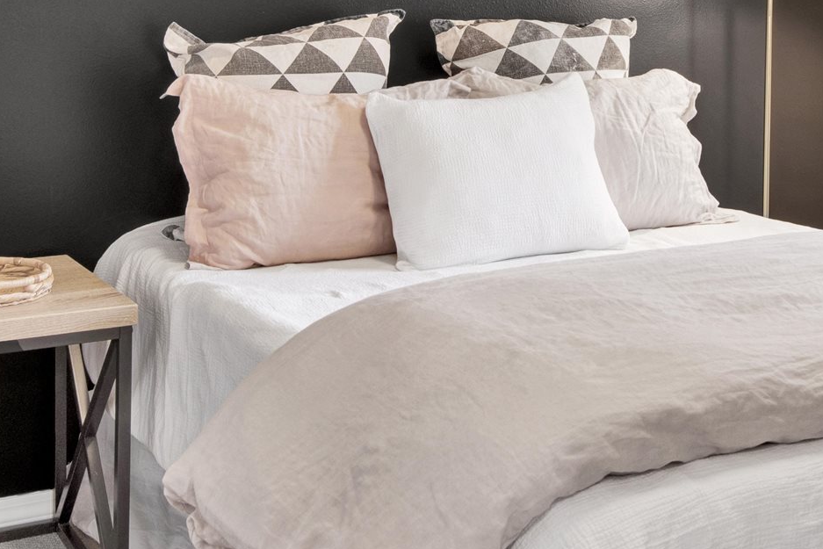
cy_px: -46
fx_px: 1349
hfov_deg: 33.7
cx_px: 538
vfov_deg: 21.8
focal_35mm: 59
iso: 200
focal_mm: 18
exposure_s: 1/6
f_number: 11
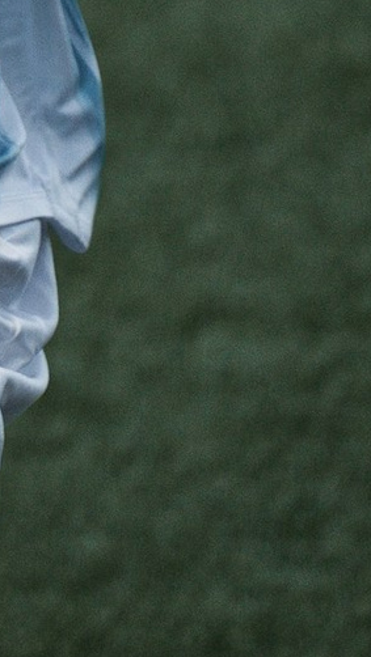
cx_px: -1264
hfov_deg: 0.8
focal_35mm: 1601
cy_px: -865
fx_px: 27953
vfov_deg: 1.3
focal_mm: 200
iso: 500
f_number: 4
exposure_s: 1/500
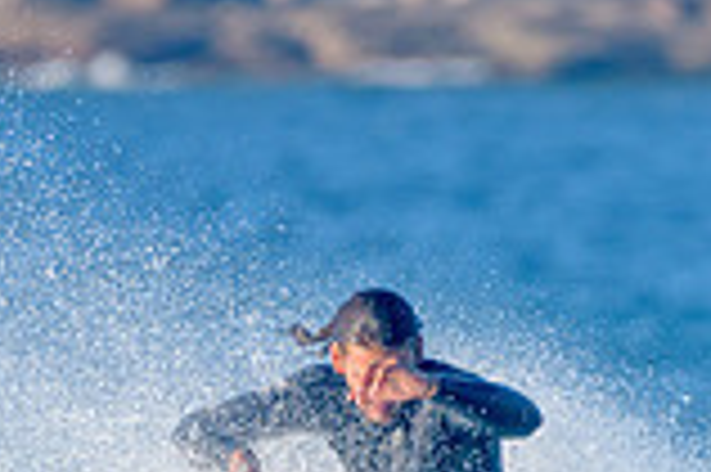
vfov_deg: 0.7
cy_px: 681
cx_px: 441
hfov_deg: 1.1
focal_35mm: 1836
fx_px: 36223
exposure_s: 1/2000
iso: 400
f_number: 5.6
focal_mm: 500
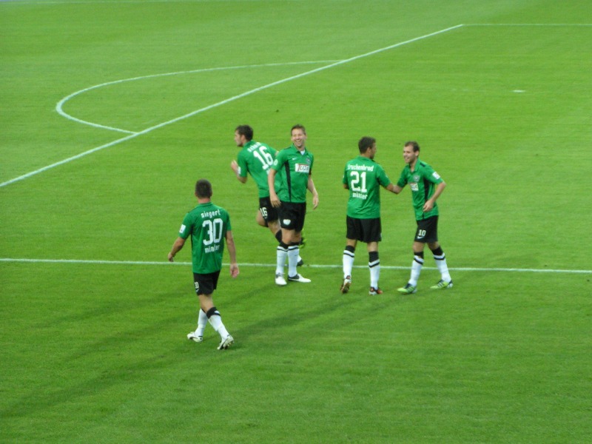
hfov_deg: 13.8
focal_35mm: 143
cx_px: 296
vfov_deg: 10.4
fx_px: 2446
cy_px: 222
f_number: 3.5
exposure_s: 1/160
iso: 200
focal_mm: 21.9
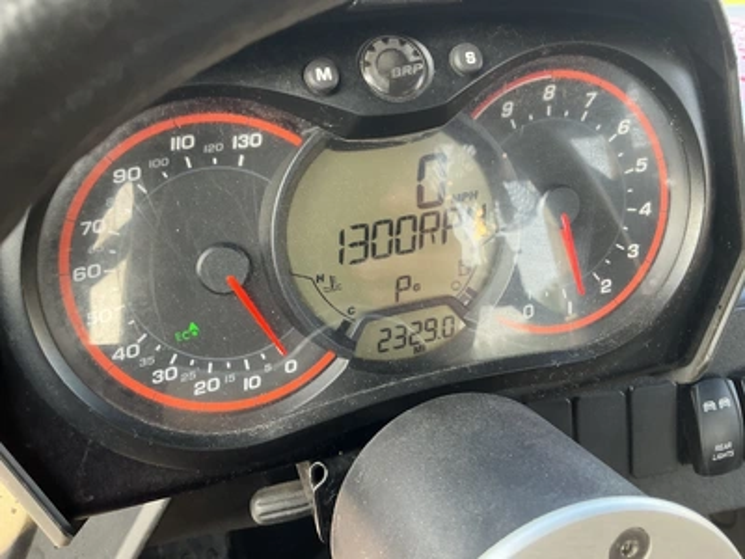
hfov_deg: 63.4
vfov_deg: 49.7
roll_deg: -1.5
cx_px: 372
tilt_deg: -36.4
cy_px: 280
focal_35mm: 28
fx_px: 603
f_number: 1.8
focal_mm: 3
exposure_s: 1/80
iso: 64
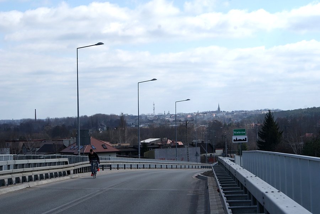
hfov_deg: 19.4
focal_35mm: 105
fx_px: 934
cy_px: 107
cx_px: 160
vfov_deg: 13.1
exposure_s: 1/160
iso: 100
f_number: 13
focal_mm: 70
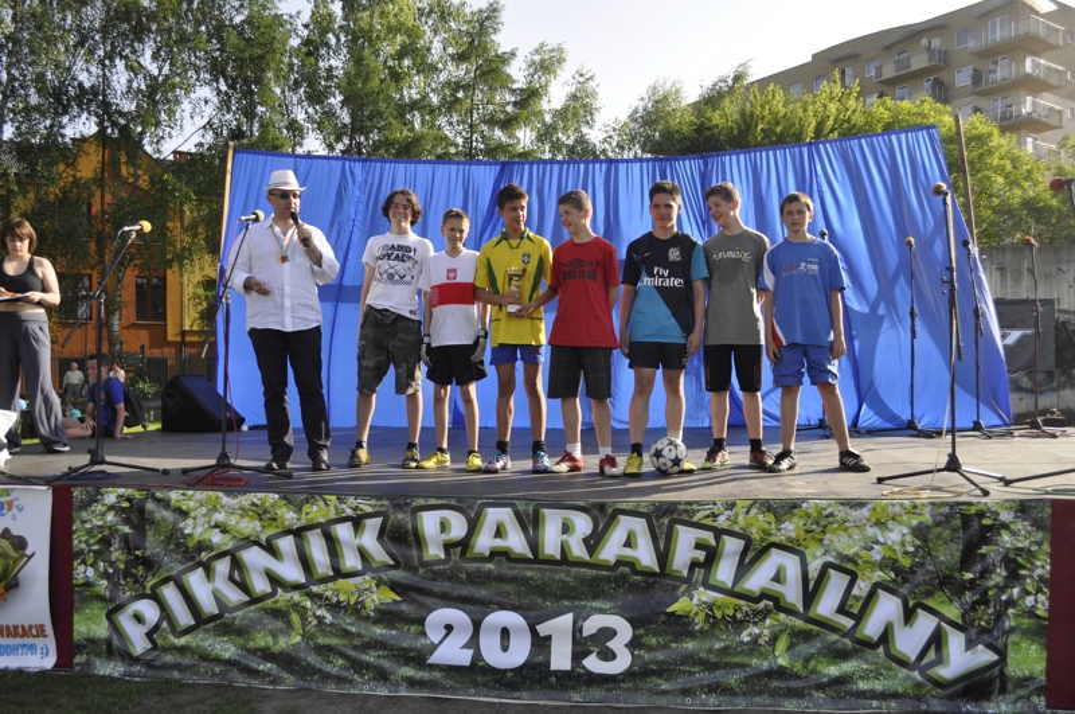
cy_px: 357
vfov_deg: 43.5
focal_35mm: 30
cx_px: 538
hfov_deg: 62.0
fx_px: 895
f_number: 4.8
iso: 400
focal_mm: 20
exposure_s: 1/1000
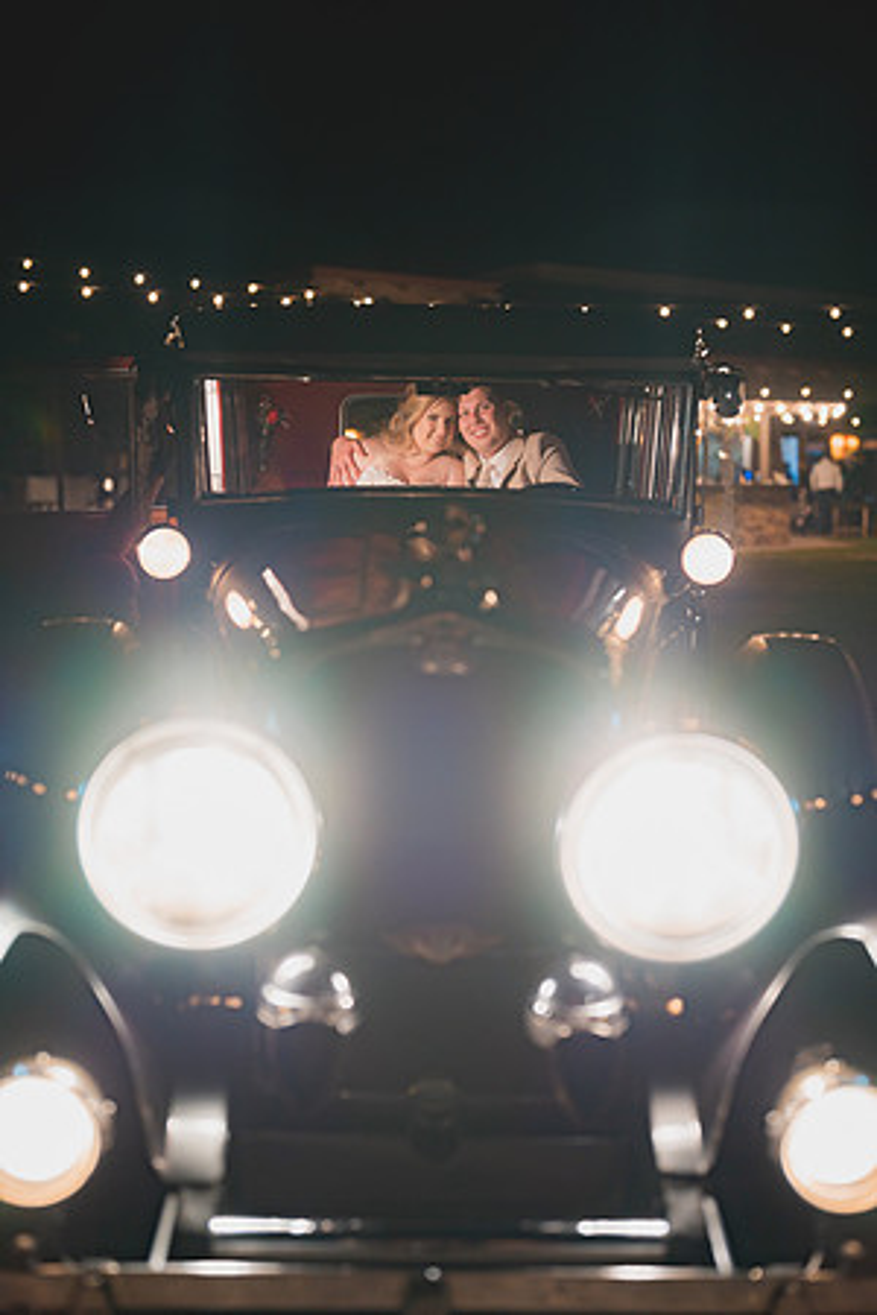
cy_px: 658
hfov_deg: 27.0
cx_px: 438
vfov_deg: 39.6
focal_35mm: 50
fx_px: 1827
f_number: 1.8
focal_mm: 50
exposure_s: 1/100
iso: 320
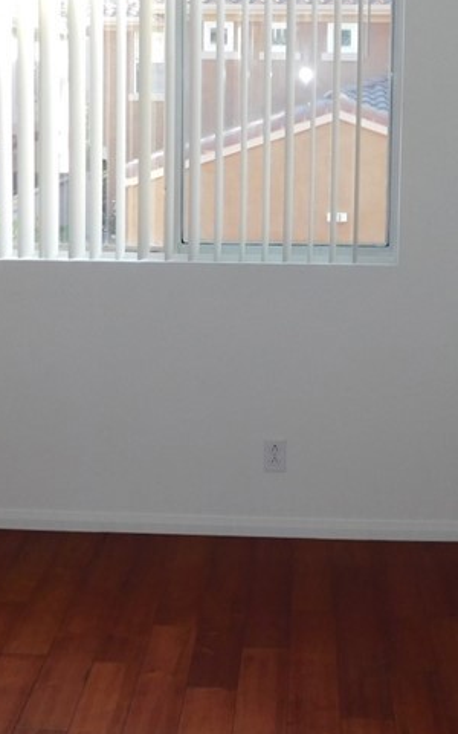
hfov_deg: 24.9
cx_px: 250
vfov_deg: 38.1
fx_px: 1039
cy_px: 200
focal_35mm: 52
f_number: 3
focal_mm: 4
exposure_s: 1/100
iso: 125
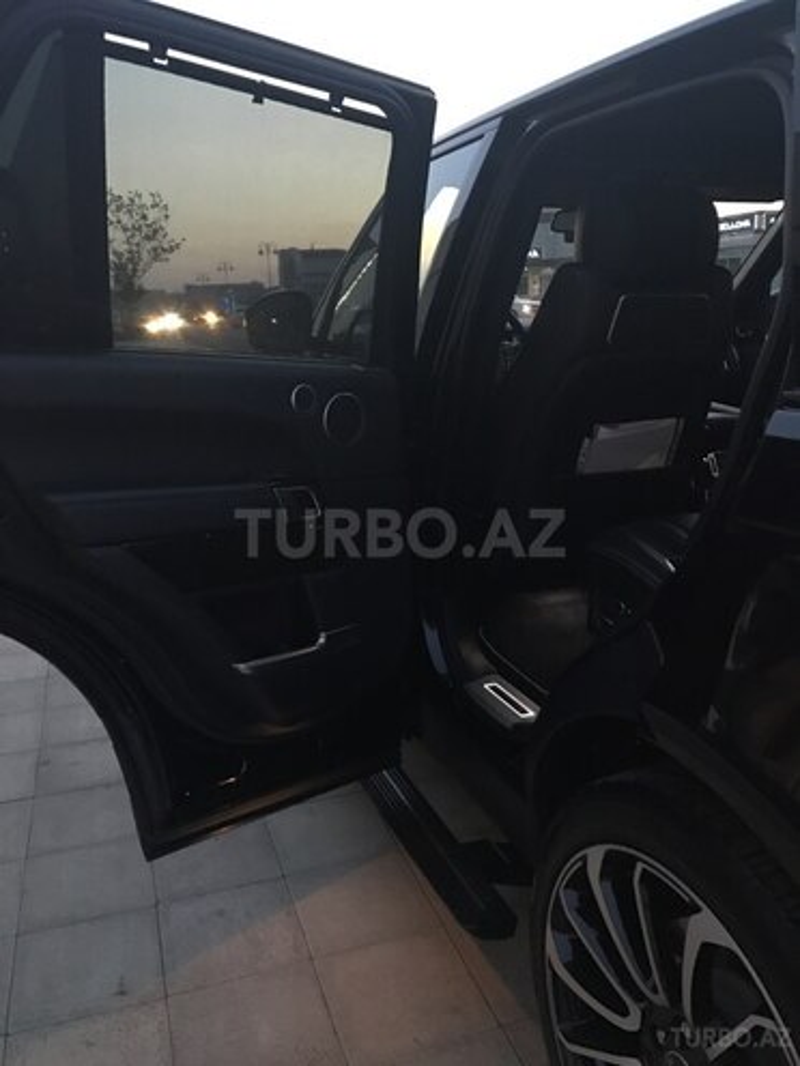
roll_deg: +1.7
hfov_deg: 49.7
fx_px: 863
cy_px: 533
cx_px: 400
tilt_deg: -13.5
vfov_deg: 63.4
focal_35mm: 28
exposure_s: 1/13
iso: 100
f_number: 1.8
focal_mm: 3.99
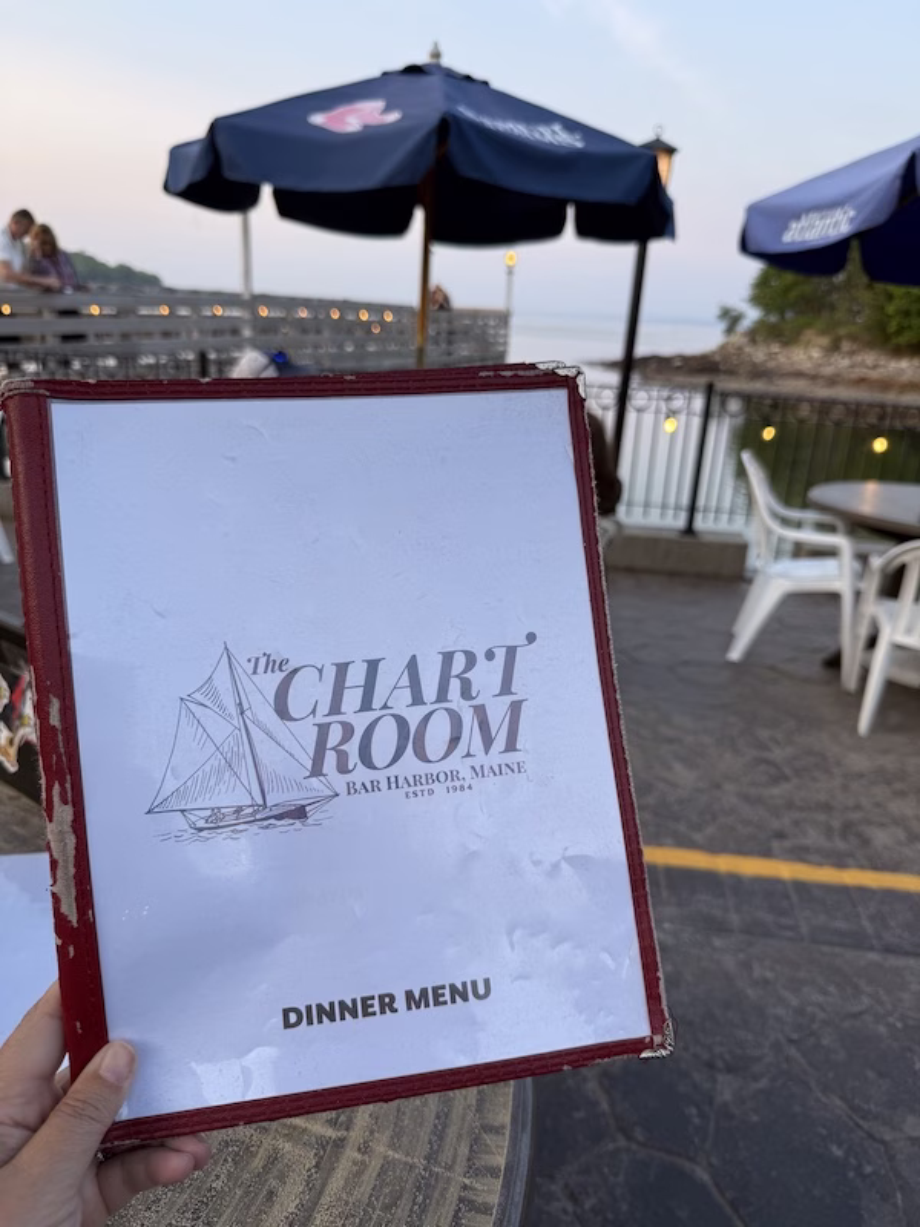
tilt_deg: -19.3
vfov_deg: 71.6
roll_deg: -3.3
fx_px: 850
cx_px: 460
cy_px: 614
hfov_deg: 56.8
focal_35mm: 24
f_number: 1.78
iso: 64
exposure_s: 1/186
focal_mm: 6.76
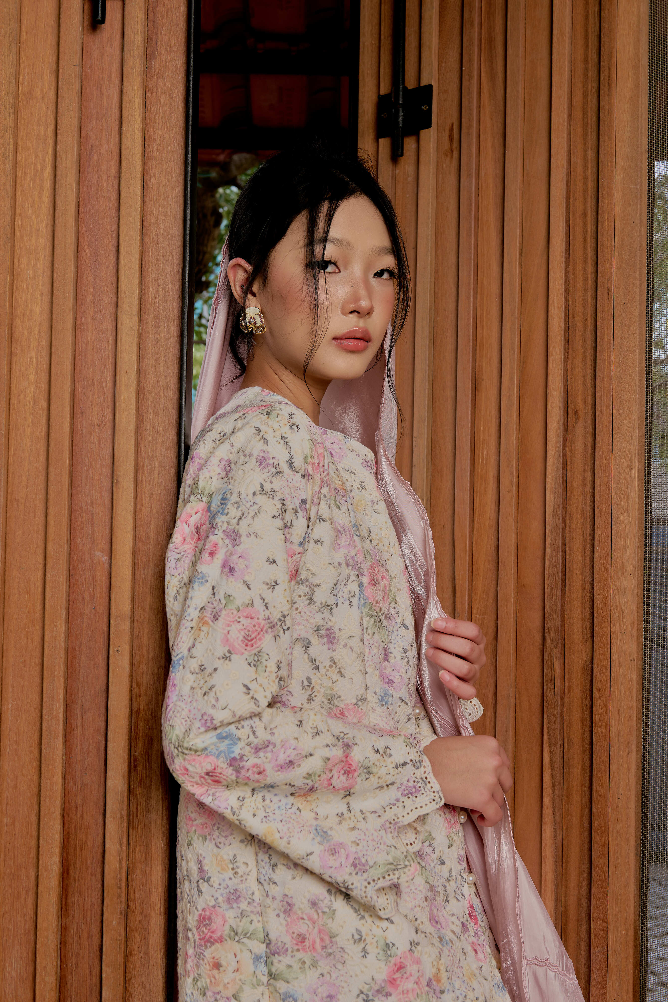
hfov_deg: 28.1
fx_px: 1336
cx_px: 334
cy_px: 501
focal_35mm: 48
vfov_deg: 41.1
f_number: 8
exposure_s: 1/125
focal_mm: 48
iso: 125
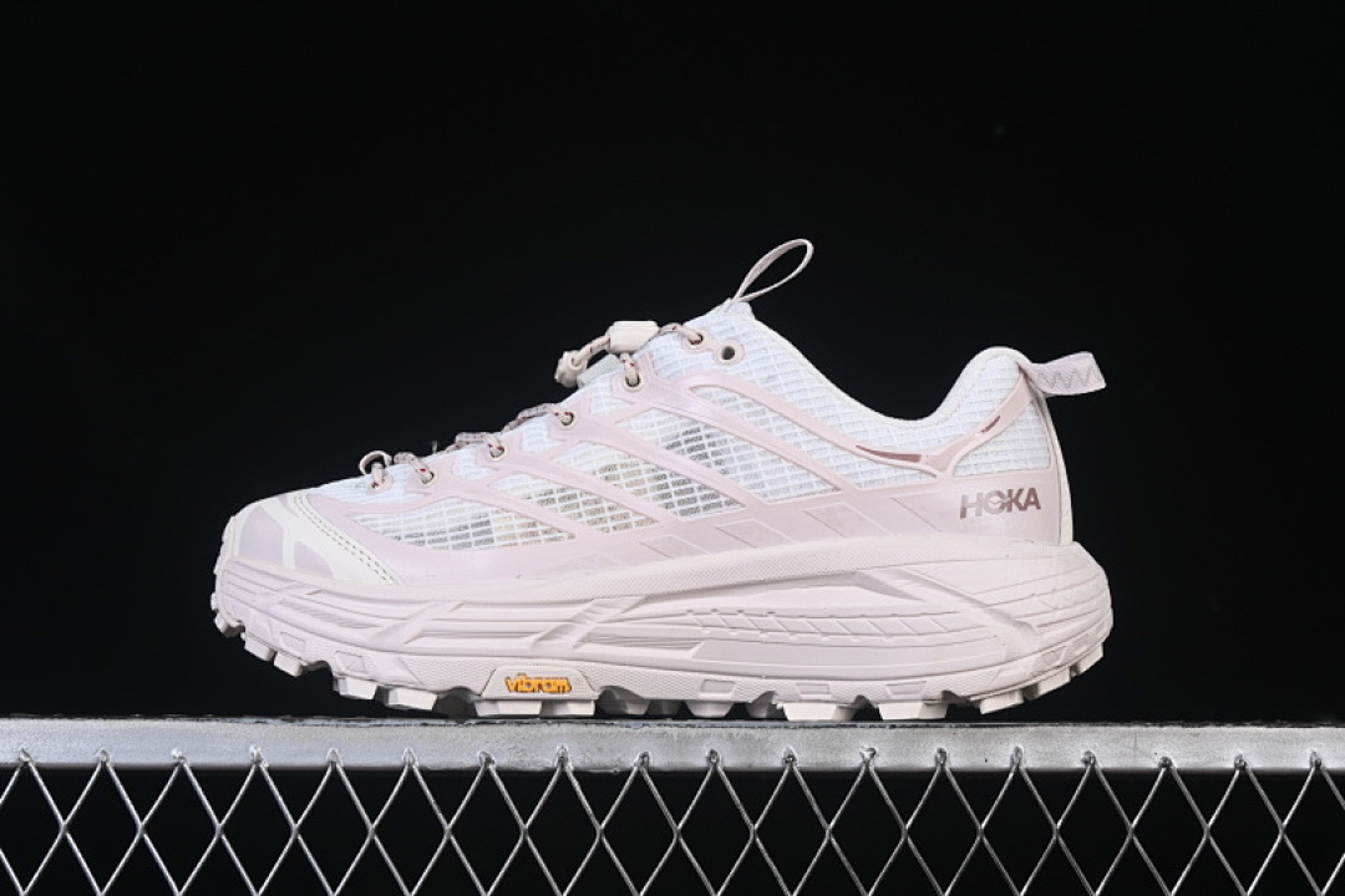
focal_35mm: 75
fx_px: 2802
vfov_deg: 18.2
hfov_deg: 27.0
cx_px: 672
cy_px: 448
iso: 160
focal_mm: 50
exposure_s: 1/100
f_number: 8
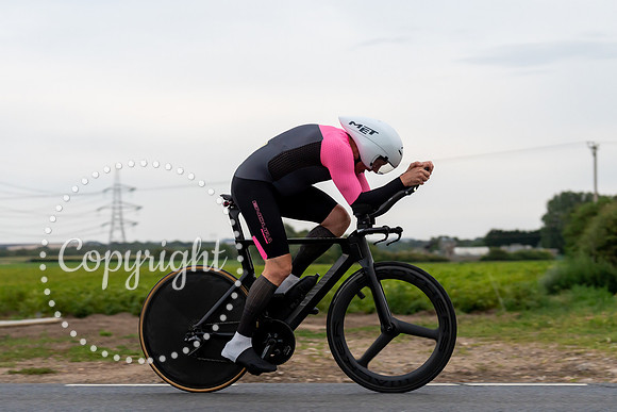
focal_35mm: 82
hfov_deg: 24.8
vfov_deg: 16.7
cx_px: 293
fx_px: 1405
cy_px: 223
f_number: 3.5
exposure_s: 1/800
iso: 1000
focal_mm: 70
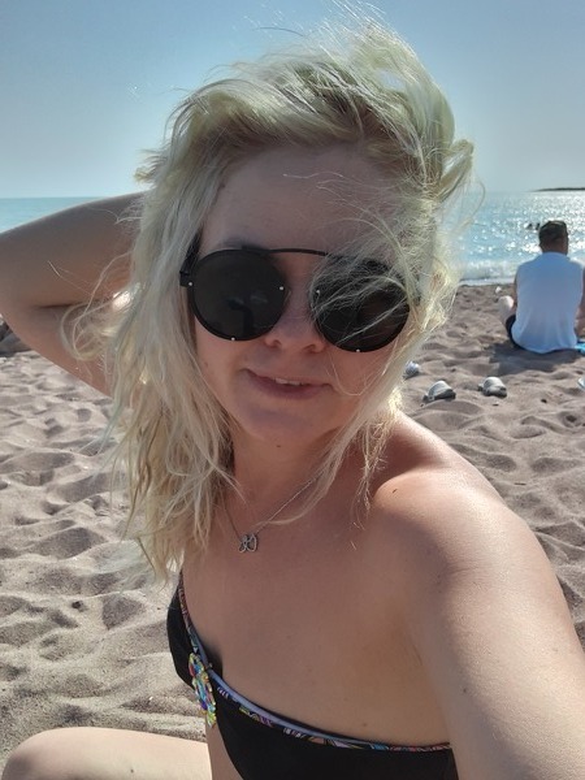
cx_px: 292
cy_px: 390
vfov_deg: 56.8
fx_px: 721
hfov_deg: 44.2
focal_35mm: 32
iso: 40
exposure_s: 1/1106
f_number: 2
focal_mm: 2.66
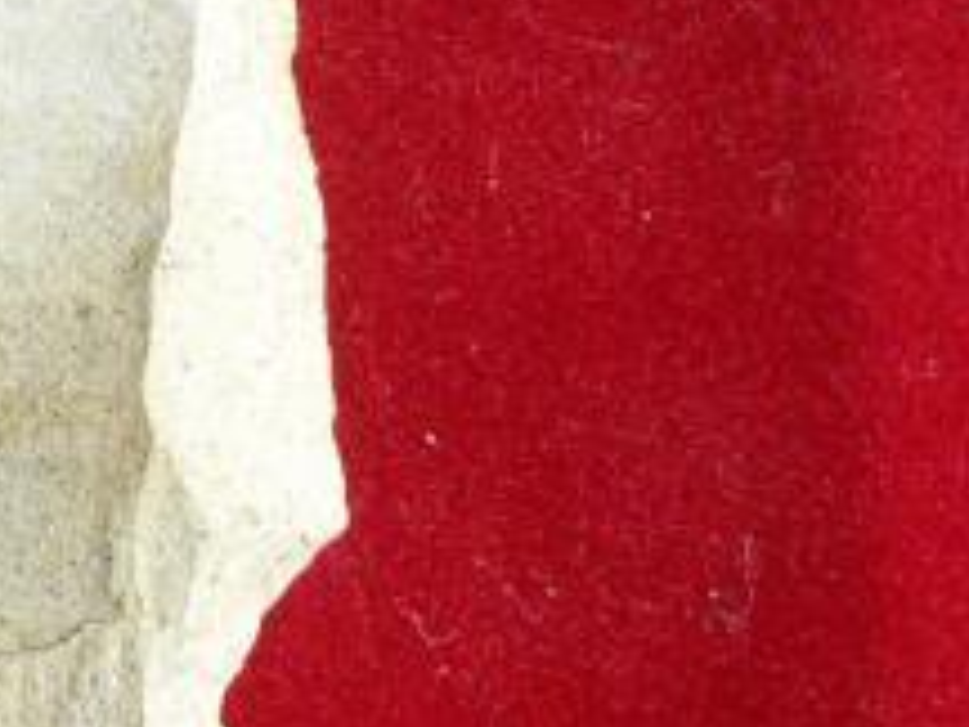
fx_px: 8706
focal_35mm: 311
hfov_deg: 6.3
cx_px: -31
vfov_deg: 4.8
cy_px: 453
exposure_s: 1/21
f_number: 4.7
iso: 400
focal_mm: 17.1
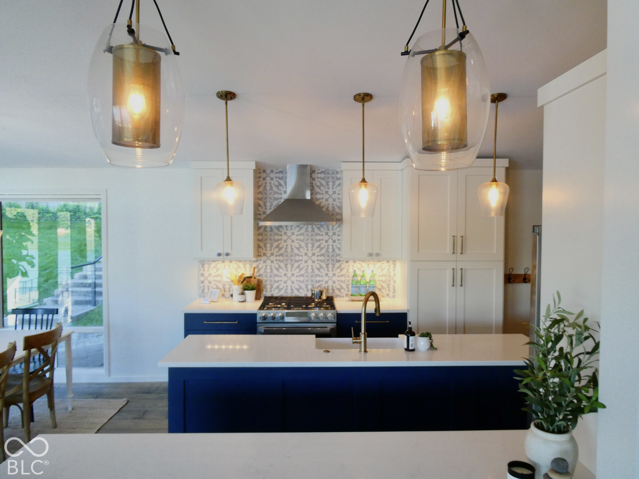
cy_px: 240
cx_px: 320
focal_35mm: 24
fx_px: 443
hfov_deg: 71.6
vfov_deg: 56.8
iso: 250
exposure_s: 1/60
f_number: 3.3
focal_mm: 4.3
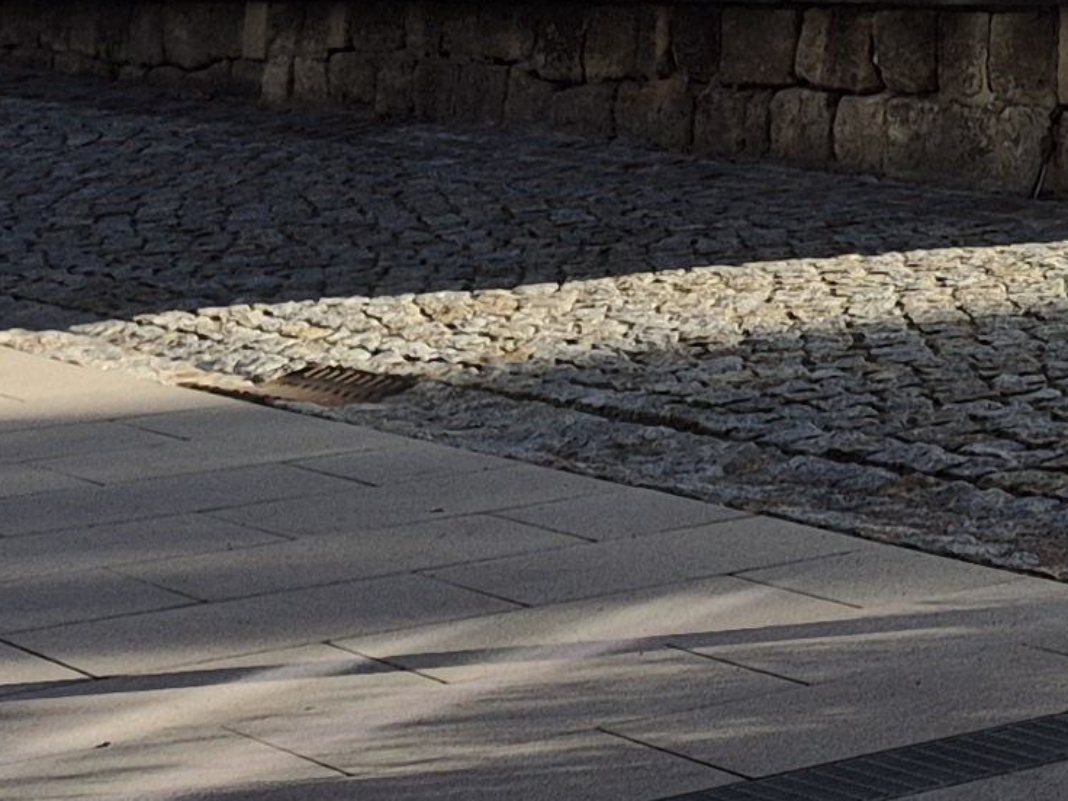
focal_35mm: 125
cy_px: -1174
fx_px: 3857
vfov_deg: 10.2
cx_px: 1876
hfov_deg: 14.1
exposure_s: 1/1432
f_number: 1.8
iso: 25
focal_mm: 5.4
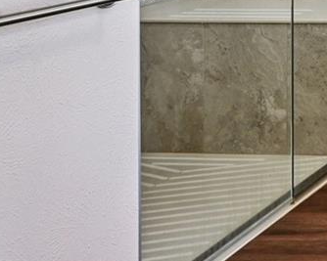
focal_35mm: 83
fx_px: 805
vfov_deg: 16.8
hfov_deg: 15.7
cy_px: -126
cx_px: 726
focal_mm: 18.5
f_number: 10
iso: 400
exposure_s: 1/30
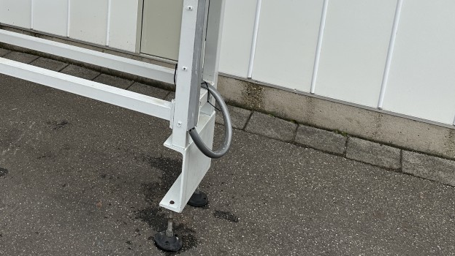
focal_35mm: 43
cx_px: 92
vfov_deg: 26.2
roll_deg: -2.4
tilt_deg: -10.9
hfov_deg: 45.0
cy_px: 0
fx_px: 519
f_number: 1.78
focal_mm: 6.86
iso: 80
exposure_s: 1/2110
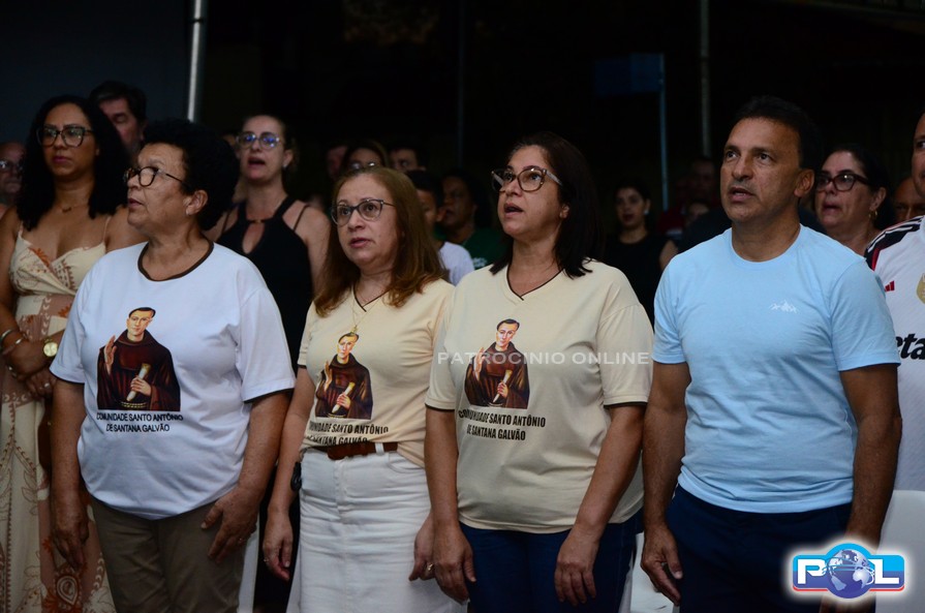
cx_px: 462
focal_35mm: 93
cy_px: 306
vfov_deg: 14.6
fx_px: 2385
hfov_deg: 22.0
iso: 2500
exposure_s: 1/200
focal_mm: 62
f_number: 5
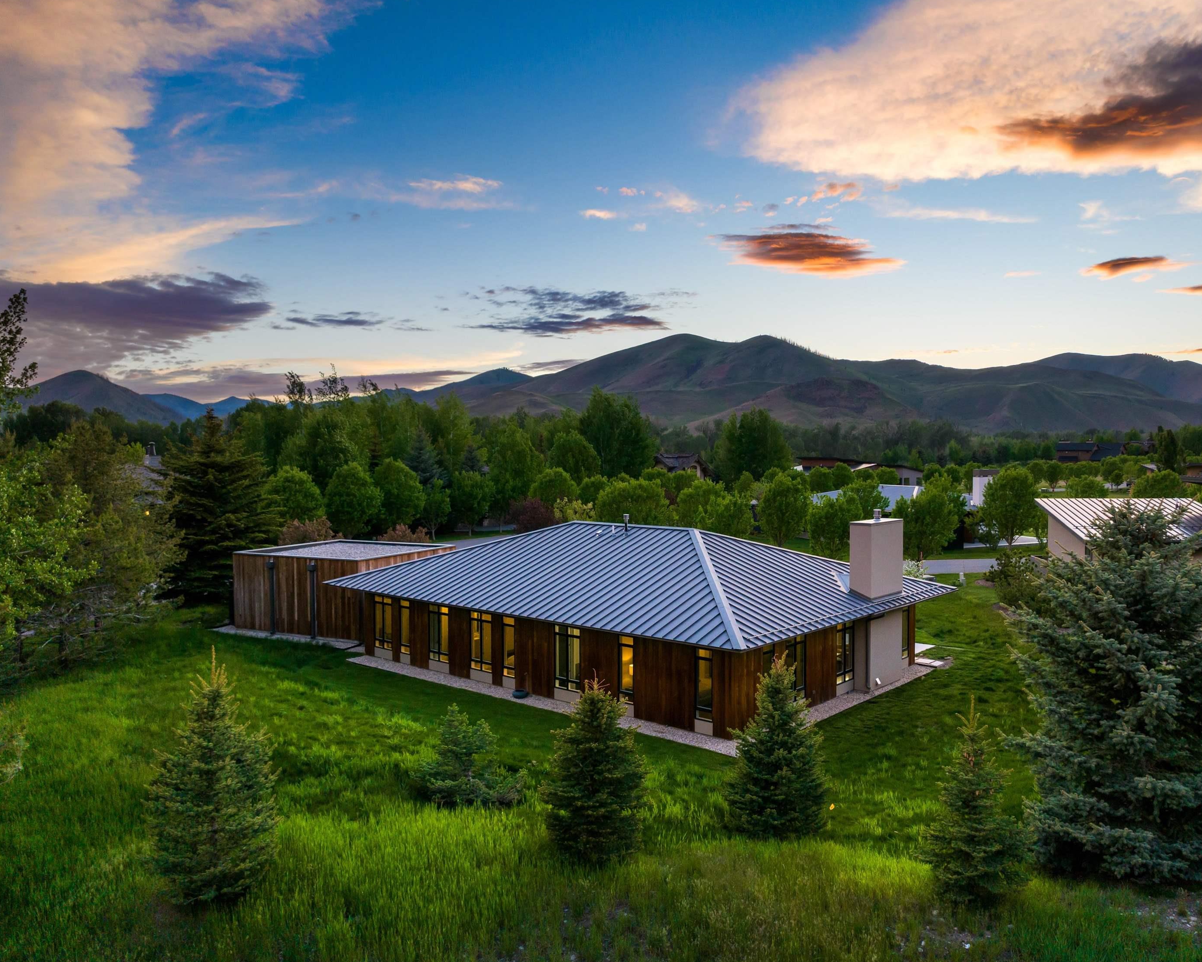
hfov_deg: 65.9
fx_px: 925
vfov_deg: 54.9
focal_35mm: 26
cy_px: 495
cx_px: 666
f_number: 2.8
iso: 100
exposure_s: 1/100
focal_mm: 12.29
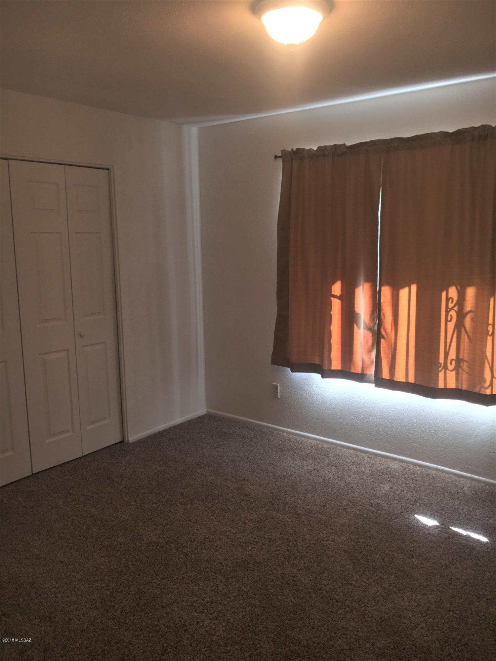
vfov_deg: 61.7
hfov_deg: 48.2
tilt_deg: -10.2
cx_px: 248
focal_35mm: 29
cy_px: 330
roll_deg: +0.4
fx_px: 554
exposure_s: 1/55
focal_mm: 4.15
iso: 25
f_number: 2.2
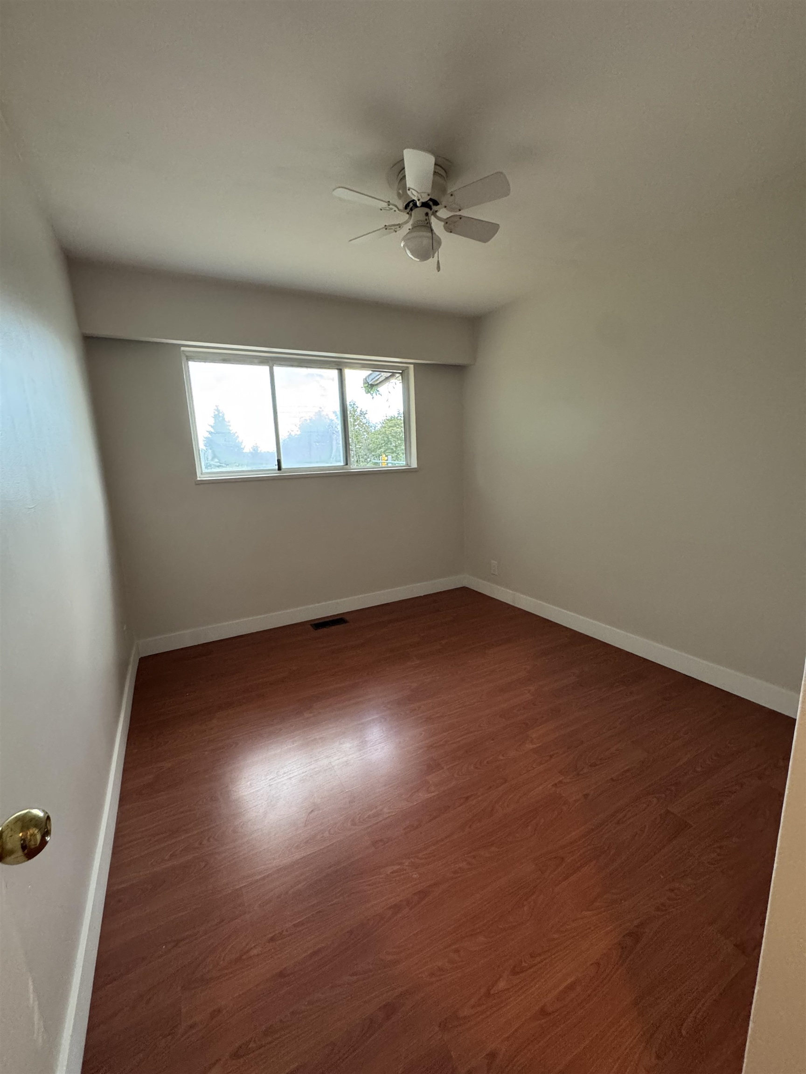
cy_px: 537
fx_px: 435
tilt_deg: -10.3
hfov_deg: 85.7
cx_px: 403
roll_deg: +2.1
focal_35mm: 14
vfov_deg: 102.1
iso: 400
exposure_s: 1/60
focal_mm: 2.22
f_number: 2.2
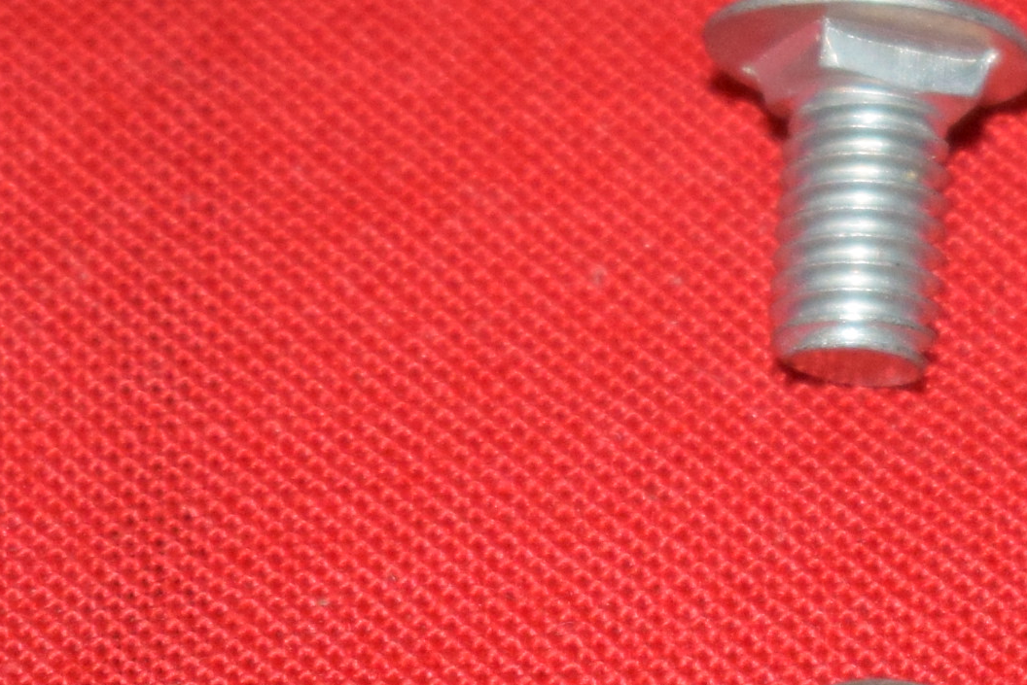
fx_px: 10020
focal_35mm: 351
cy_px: 820
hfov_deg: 5.8
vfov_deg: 3.9
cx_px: 1584
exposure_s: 1/200
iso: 1250
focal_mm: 55
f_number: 5.6
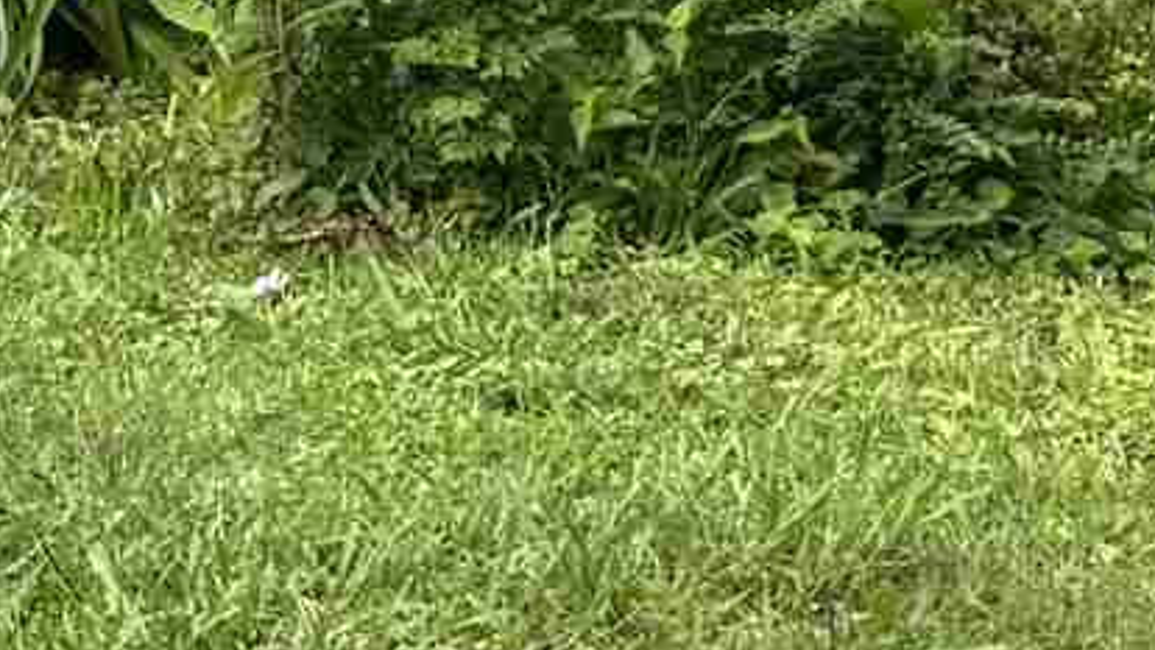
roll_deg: +0.4
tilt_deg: +6.0
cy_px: -1688
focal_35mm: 194
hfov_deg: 10.8
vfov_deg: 5.6
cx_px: -502
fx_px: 5942
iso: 100
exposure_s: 1/2907
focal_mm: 6.76
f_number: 1.78
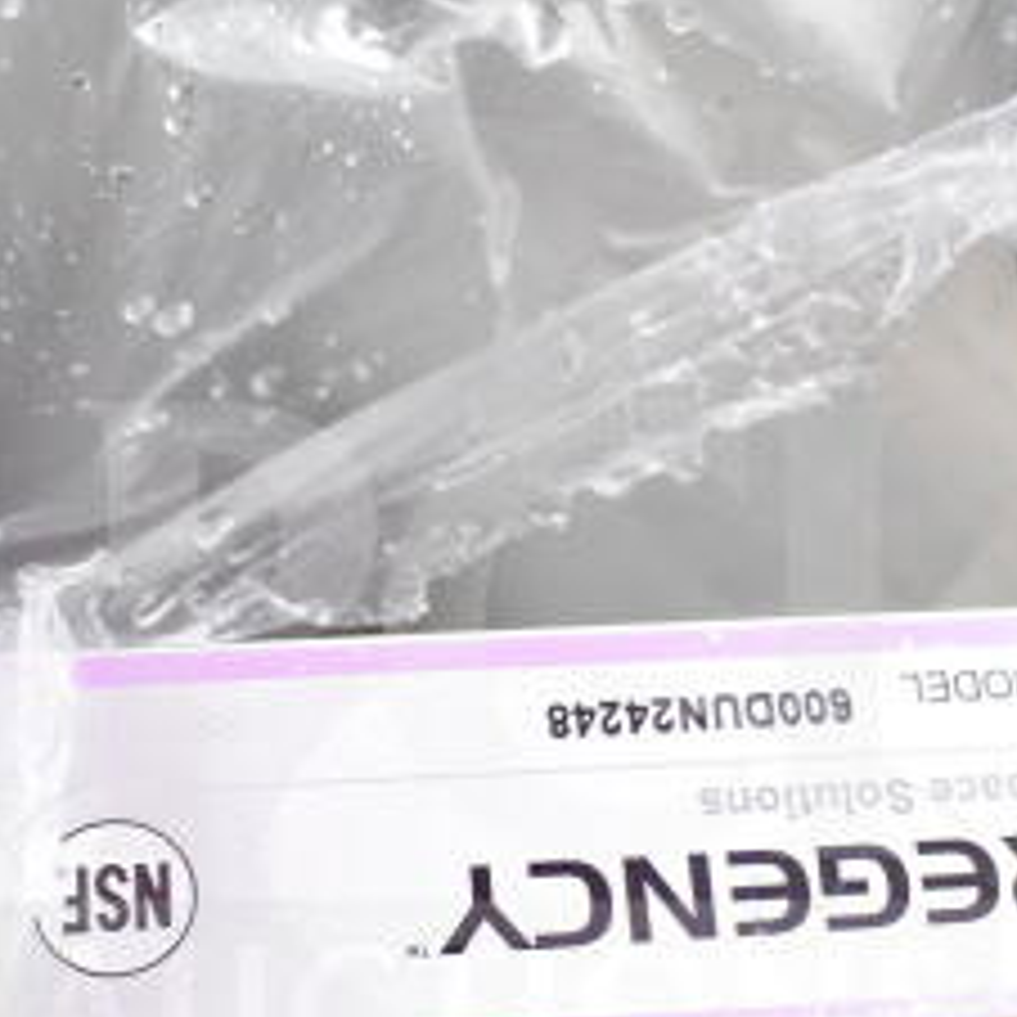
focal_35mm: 62
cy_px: 758
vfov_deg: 27.4
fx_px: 2061
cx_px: 490
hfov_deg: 27.7
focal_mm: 18
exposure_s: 1/200
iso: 1600
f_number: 7.1
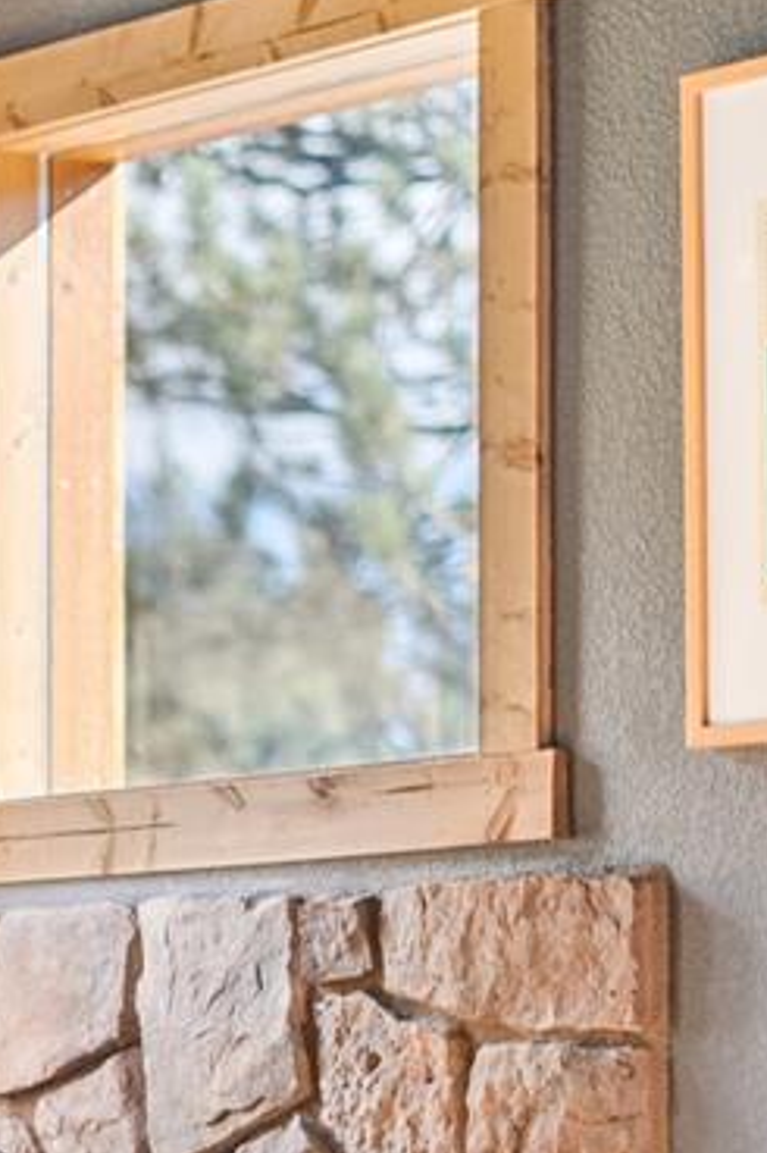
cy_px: 1140
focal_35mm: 163
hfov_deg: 8.3
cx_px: -319
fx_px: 5214
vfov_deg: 12.5
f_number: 1.8
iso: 400
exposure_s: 1/125
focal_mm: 50
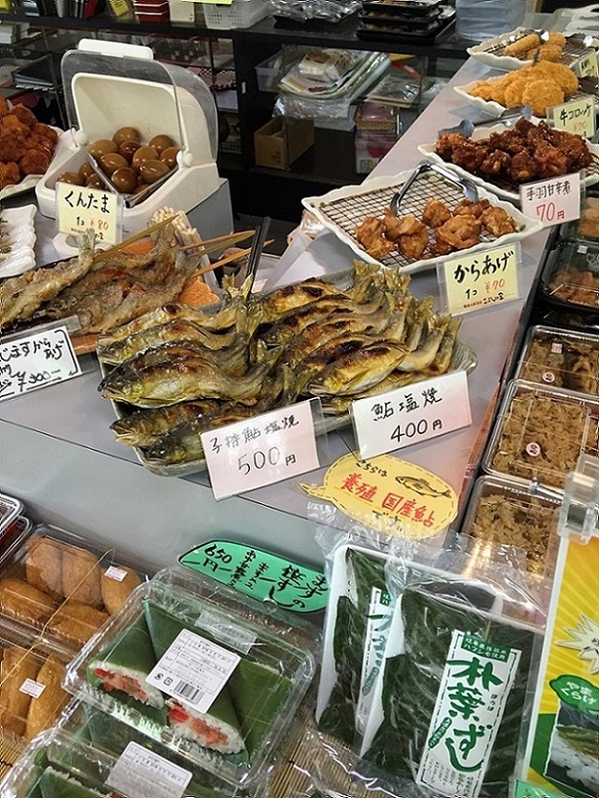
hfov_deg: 48.3
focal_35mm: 29
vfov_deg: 61.6
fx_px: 668
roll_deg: +0.8
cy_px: 399
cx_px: 300
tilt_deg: -40.6
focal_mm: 4.15
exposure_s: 1/30
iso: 50
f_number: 2.2
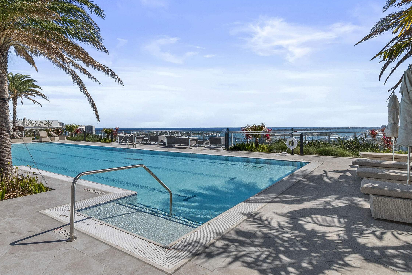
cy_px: 129
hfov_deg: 83.2
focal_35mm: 20
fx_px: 229
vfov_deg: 61.9
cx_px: 170
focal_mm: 10
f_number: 8
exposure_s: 1/4000
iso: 400
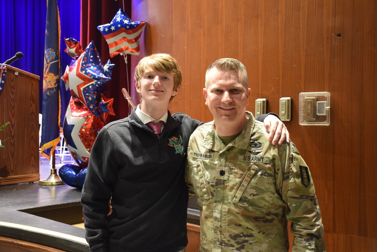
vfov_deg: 29.9
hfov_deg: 43.6
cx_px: 188
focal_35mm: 45
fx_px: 471
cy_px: 126
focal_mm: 30
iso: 2500
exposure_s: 1/60
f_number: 4
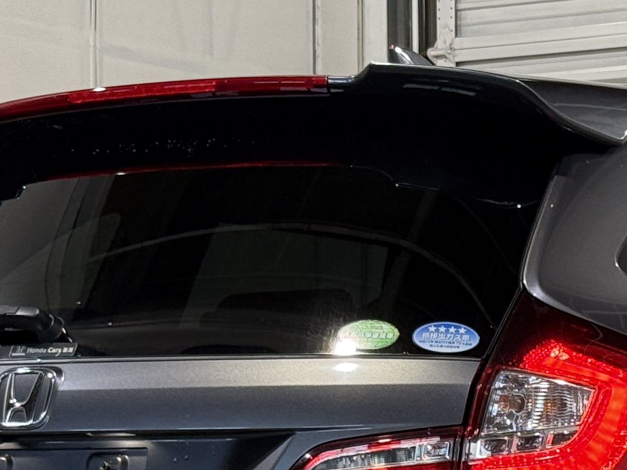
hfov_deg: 12.3
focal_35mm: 160
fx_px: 2898
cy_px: 528
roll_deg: -0.3
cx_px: 571
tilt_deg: -1.0
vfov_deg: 9.2
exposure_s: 1/60
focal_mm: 6.76
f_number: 1.78
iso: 125
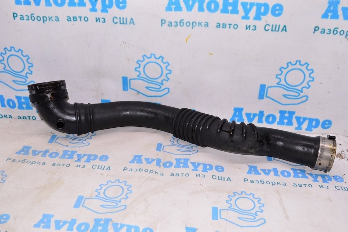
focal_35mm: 38
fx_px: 362
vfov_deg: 35.4
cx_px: 174
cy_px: 116
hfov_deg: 51.3
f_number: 8
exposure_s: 1/200
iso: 1600
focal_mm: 25
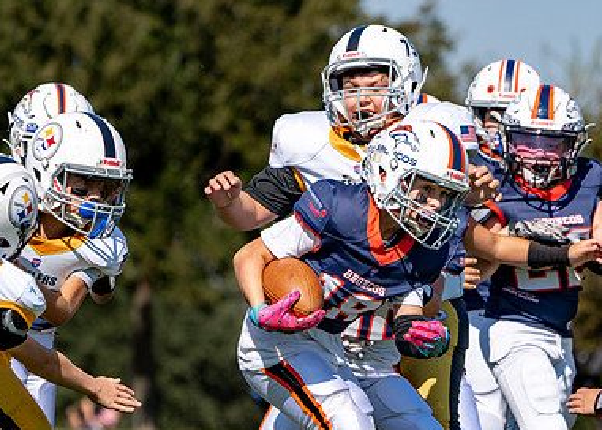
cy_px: 335
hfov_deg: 4.3
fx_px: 8034
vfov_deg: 3.1
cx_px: 333
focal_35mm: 470
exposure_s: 1/1250
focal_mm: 259
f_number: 5.6
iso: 125
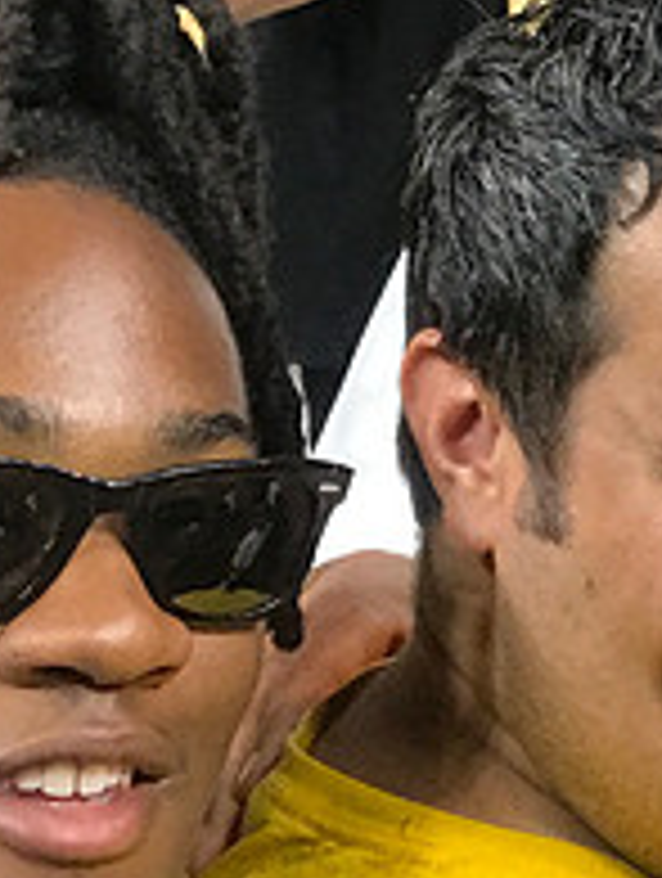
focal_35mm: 95
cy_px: -45
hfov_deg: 15.0
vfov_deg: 19.9
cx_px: 806
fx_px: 2414
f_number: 2.2
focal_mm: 2.87
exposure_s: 1/30
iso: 40
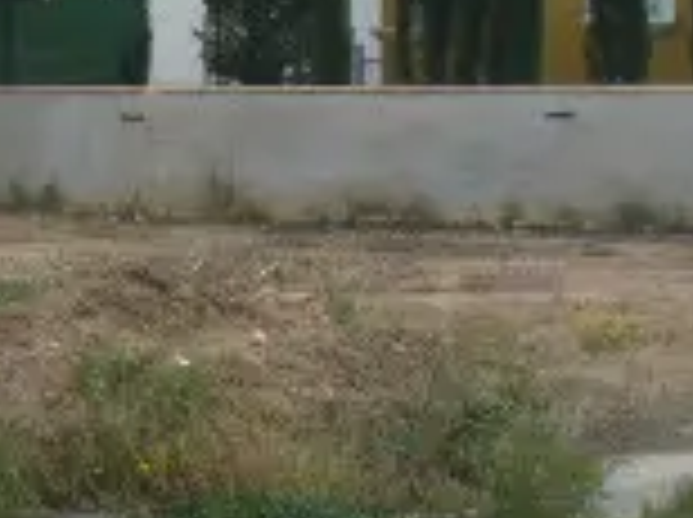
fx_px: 3078
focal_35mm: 154
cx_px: -189
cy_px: -68
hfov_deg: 12.5
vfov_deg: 9.5
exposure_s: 1/250
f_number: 5.6
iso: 80
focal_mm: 6.1
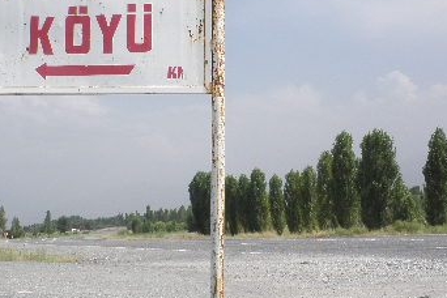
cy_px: 127
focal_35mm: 70
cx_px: 204
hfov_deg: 28.8
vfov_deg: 19.4
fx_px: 869
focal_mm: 6.3
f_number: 5.6
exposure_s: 1/250
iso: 64
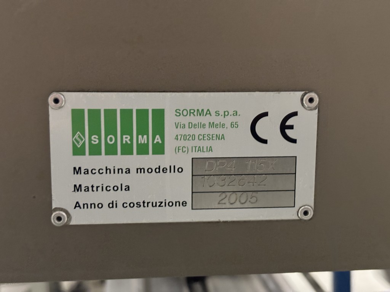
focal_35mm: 52
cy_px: 146
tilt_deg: -9.3
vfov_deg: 28.0
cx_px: 195
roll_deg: +2.2
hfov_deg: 36.8
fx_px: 586
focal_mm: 5.96
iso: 400
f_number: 1.6
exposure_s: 1/20
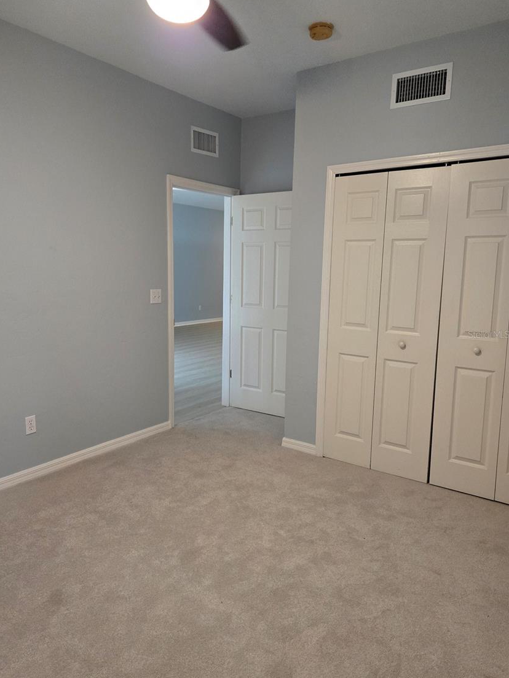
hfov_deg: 54.8
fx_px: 490
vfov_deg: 69.4
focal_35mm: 25
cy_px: 334
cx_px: 235
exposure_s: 1/120
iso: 500
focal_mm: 5.4
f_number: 1.8
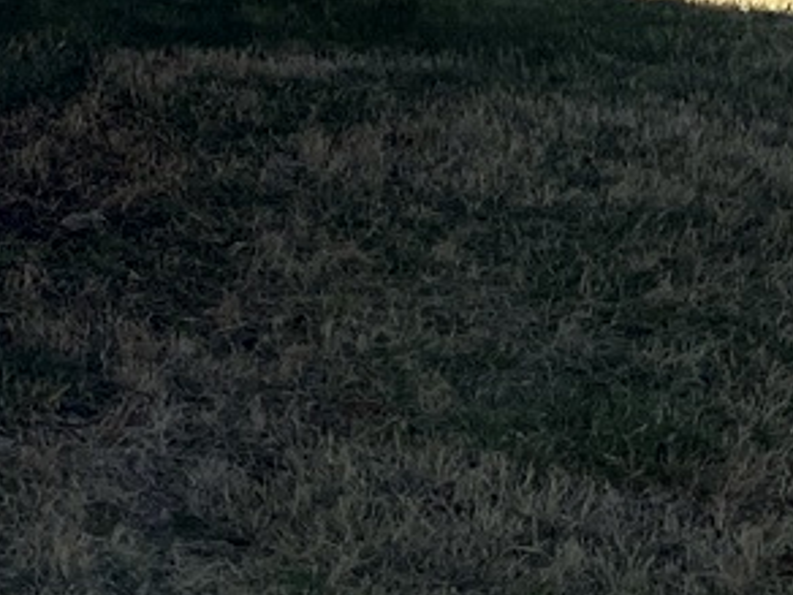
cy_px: -728
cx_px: -1081
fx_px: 3138
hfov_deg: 11.8
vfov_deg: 9.8
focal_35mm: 137
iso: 32
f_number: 1.6
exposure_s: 1/2387
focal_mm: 5.1
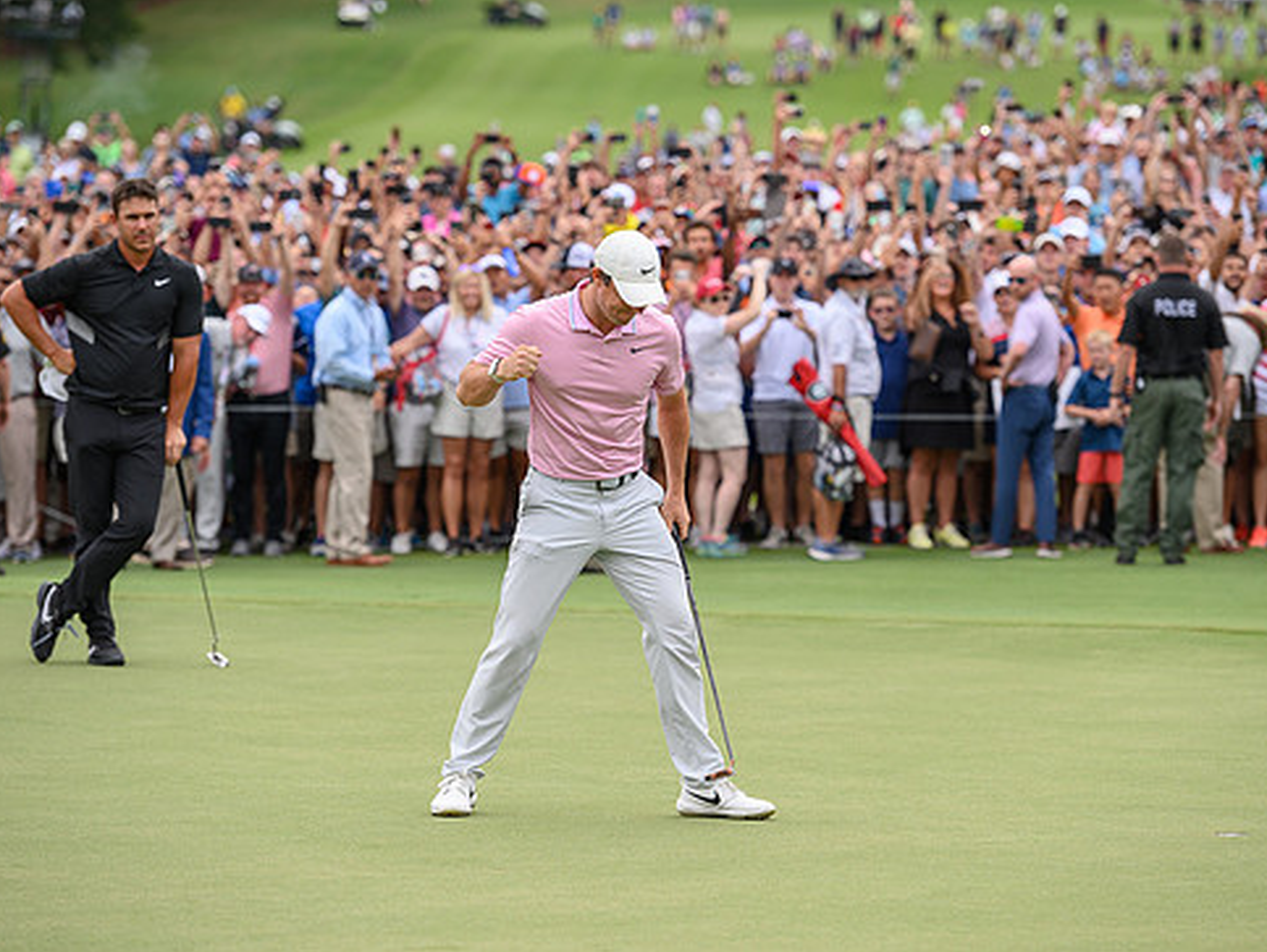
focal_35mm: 196
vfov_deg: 7.6
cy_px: 503
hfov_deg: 10.1
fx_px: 7179
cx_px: 661
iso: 160
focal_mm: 170
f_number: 4
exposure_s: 1/400
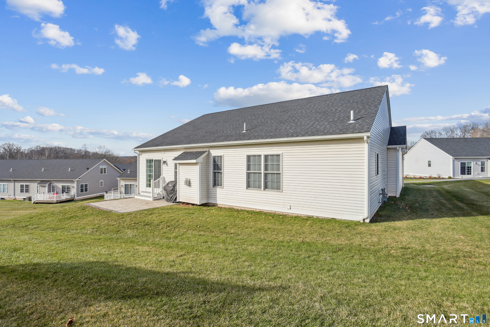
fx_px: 231
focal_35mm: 17
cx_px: 245
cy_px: 164
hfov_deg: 93.3
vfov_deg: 70.4
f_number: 11
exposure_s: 1/1000
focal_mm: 17
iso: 400
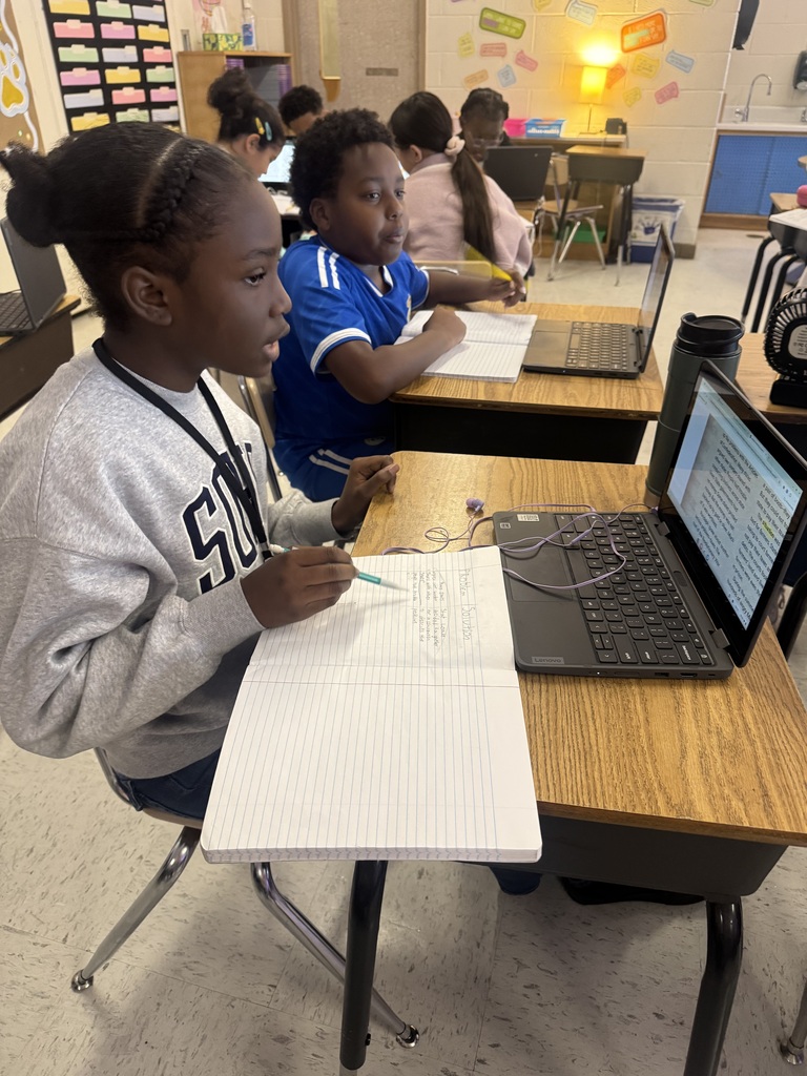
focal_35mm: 24
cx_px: 404
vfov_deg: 71.6
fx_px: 746
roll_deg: +0.5
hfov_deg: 56.8
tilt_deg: -32.4
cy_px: 538
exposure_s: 1/41
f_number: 1.78
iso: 500
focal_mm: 6.76
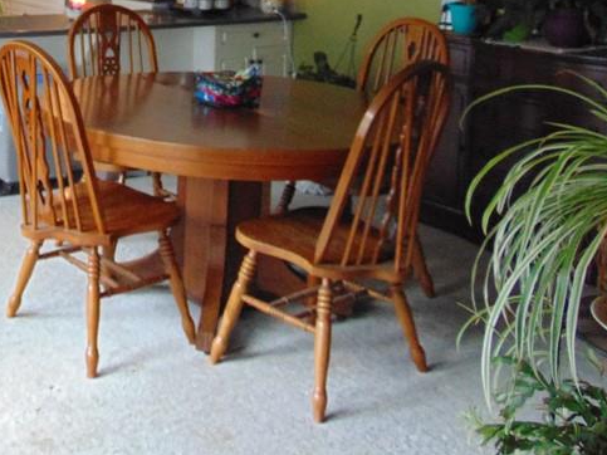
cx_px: 53
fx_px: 929
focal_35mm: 53
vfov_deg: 26.0
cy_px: -5
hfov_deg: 34.1
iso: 400
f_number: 3
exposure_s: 1/30
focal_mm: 4.5
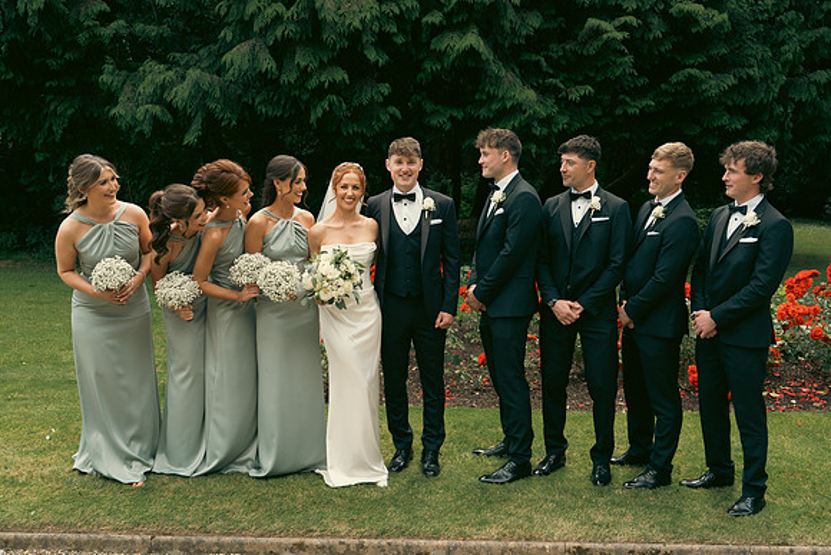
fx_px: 808
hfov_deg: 54.4
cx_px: 416
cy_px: 278
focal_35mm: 35
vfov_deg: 37.9
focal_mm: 35
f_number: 5
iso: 80
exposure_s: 1/160
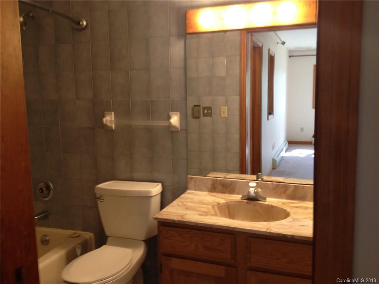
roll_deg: -0.2
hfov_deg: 52.6
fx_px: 383
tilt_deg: -9.7
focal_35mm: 35
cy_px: 142
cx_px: 190
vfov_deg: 40.7
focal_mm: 4.28
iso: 80
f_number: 2.4
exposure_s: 1/20
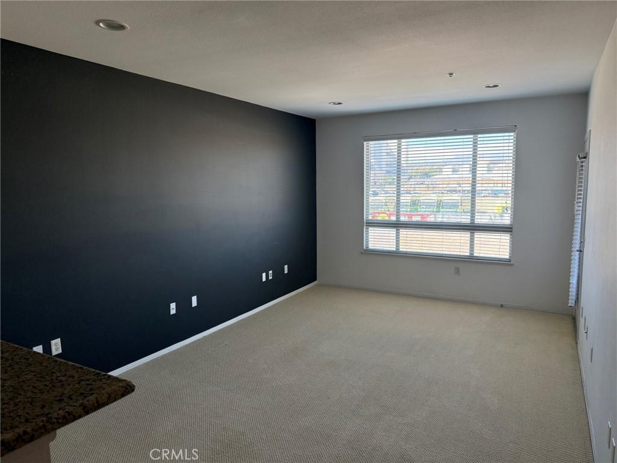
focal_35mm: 24
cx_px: 308
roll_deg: +0.7
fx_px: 428
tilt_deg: -6.1
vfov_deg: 56.8
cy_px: 232
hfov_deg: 71.6
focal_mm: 6.76
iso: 200
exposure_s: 1/235
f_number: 1.78
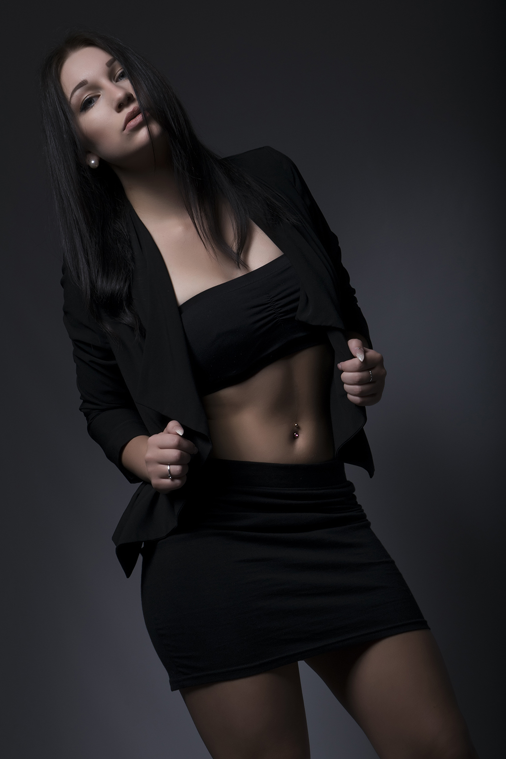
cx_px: 253
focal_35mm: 82
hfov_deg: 16.6
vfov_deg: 24.6
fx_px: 1739
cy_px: 380
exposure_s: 1/200
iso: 100
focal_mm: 55
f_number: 16
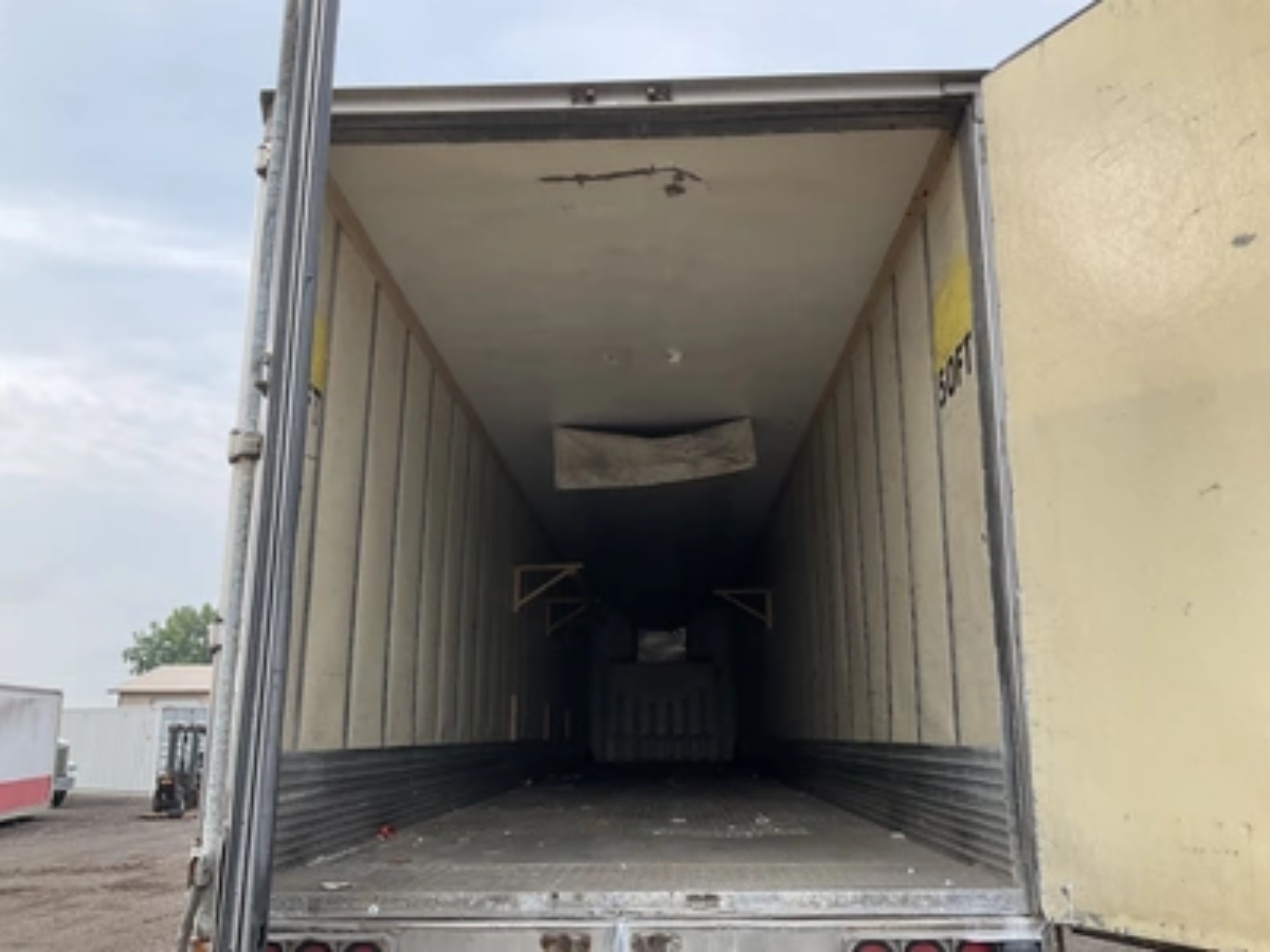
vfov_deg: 48.2
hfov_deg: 61.7
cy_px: 476
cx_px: 635
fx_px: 1064
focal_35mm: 29
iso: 25
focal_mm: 3
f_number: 1.8
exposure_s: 1/524
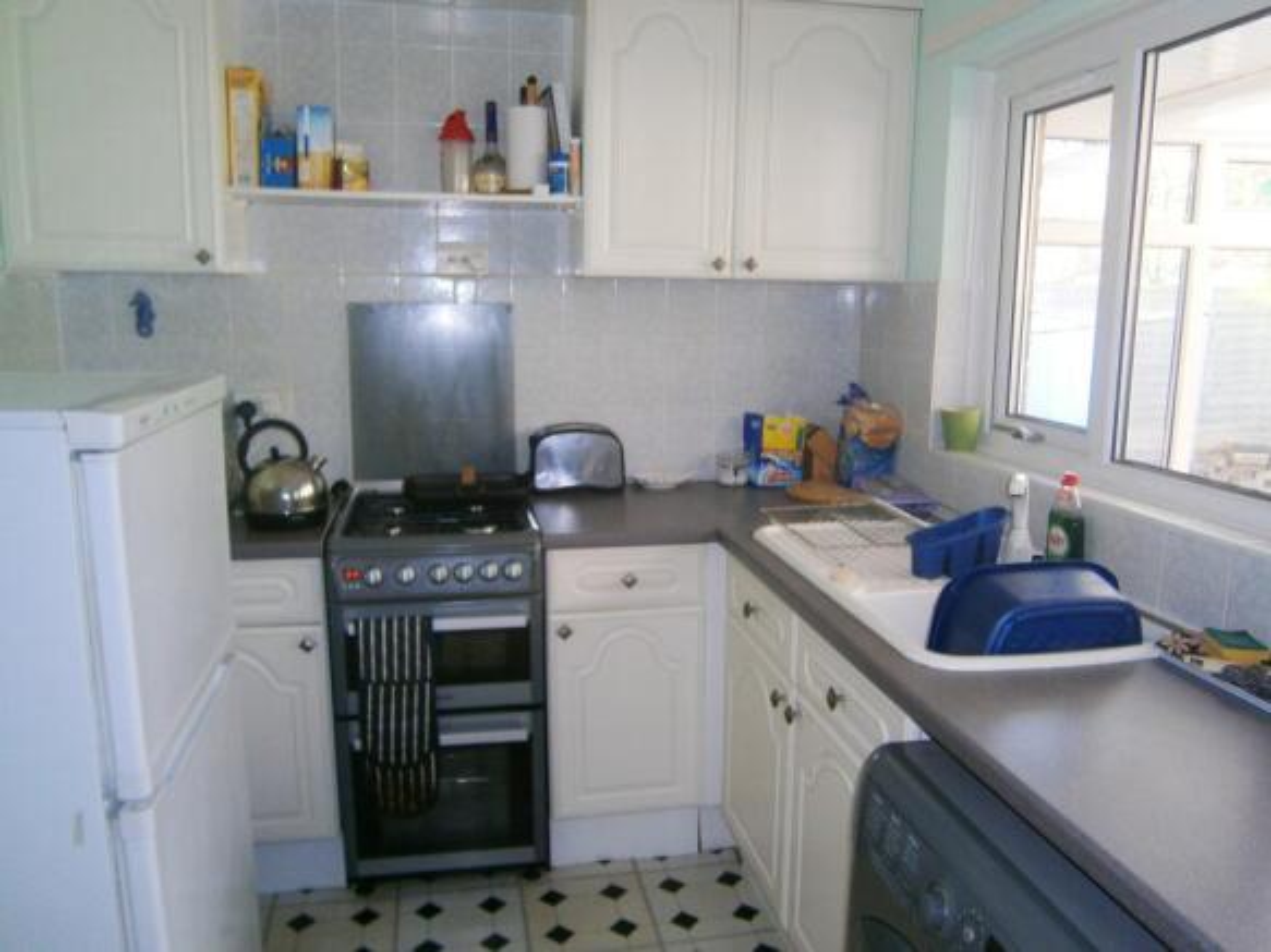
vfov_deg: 53.0
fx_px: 954
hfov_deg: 67.3
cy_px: 476
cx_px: 636
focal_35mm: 26
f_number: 2.8
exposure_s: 1/30
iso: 125
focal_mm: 4.7
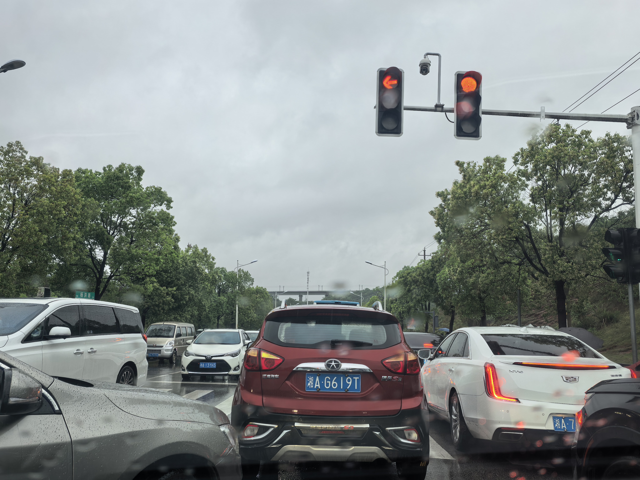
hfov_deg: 61.7
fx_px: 536
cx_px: 320
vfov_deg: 48.2
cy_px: 240
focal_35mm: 29
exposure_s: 1/211
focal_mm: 5.34
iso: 50
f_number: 1.6
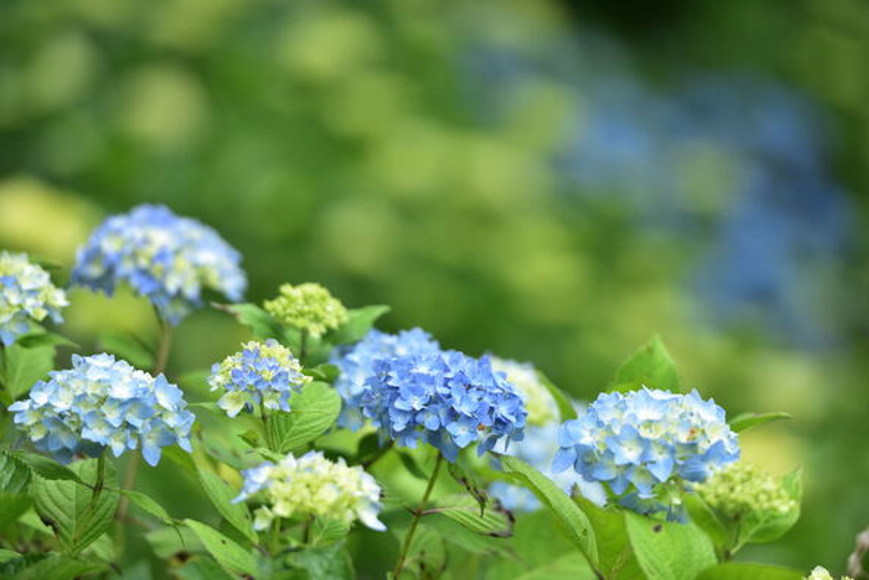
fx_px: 4829
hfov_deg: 10.3
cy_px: 290
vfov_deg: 6.9
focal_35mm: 200
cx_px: 434
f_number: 2.8
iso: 200
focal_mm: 200
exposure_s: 1/250
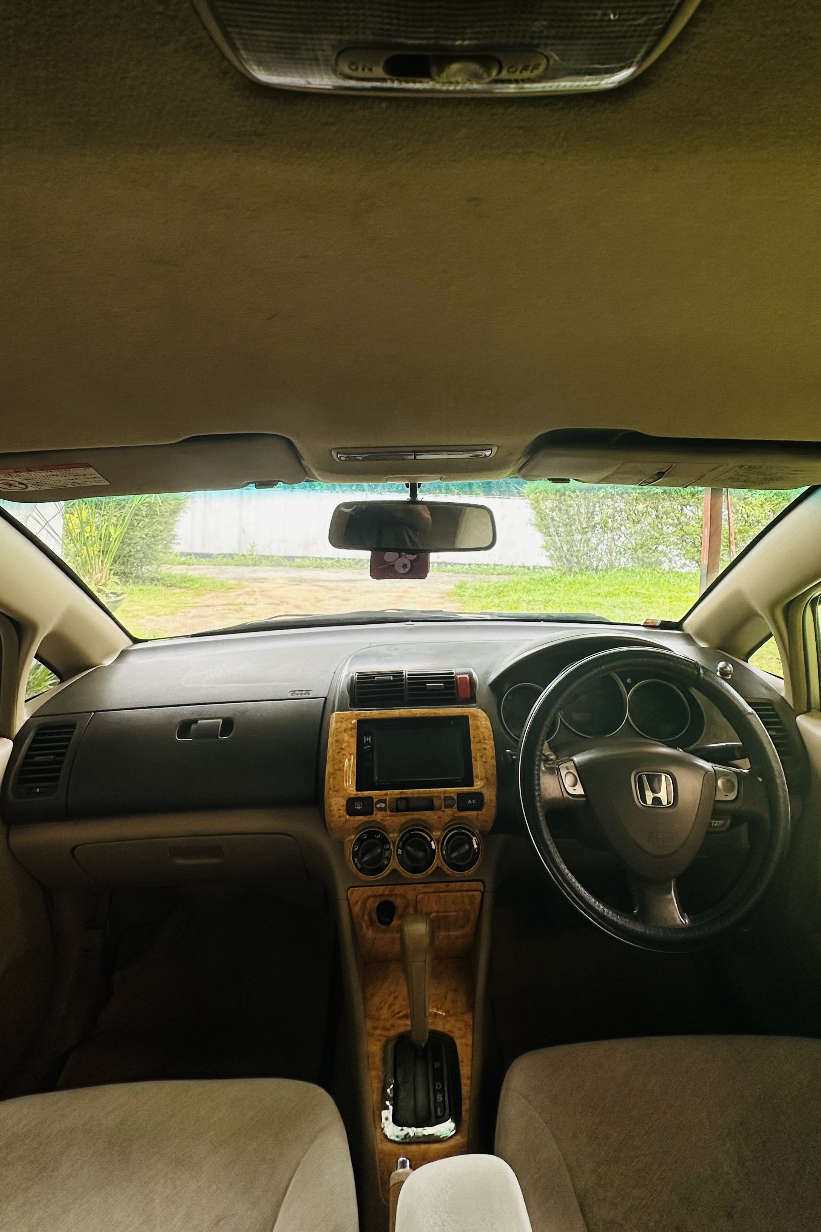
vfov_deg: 88.7
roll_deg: -3.9
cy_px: 483
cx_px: 425
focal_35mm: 18
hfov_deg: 67.4
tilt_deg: +1.4
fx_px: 616
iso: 100
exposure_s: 1/99
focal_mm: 2.22
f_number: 2.2
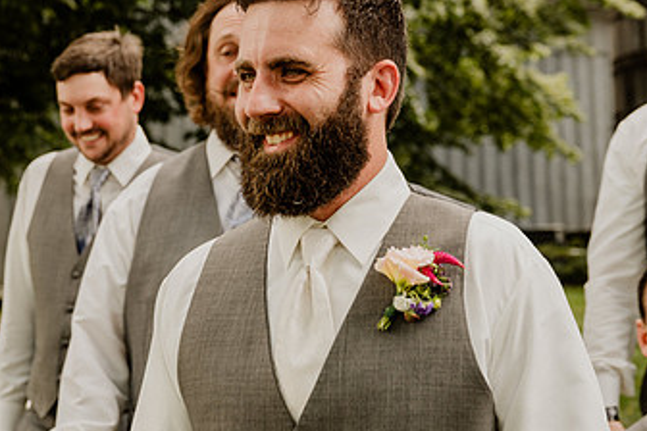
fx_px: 1456
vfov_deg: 16.8
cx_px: 306
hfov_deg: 25.1
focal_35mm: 81
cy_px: 140
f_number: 4.5
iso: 125
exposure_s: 1/125
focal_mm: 47
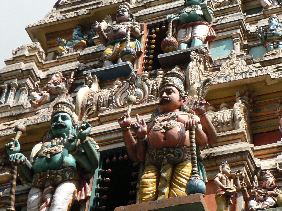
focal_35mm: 104
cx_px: 165
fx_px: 847
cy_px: 67
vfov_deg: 14.2
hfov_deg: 18.9
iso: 200
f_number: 3.2
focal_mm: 12.2
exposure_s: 1/1000
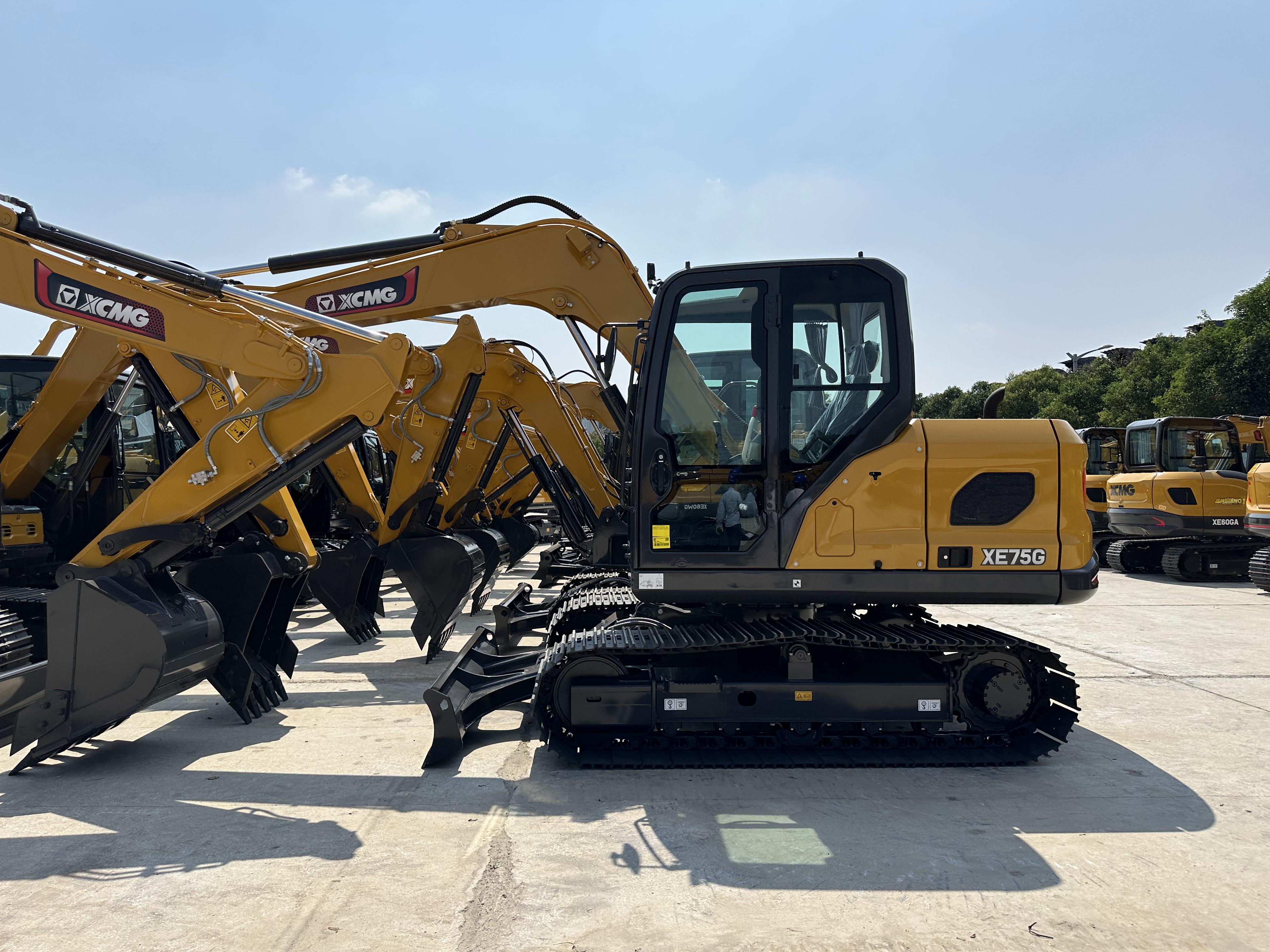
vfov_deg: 54.9
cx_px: 612
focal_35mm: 25
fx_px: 917
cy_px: 487
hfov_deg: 69.4
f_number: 1.78
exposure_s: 1/7576
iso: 80
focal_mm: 6.86
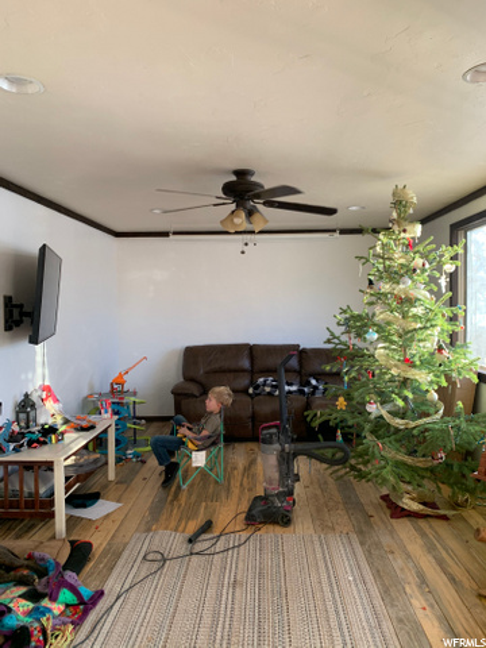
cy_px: 324
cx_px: 243
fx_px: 487
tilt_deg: -1.8
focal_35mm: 26
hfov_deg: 53.1
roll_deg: +0.2
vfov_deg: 67.3
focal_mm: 4.25
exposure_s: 1/116
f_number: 1.8
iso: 100
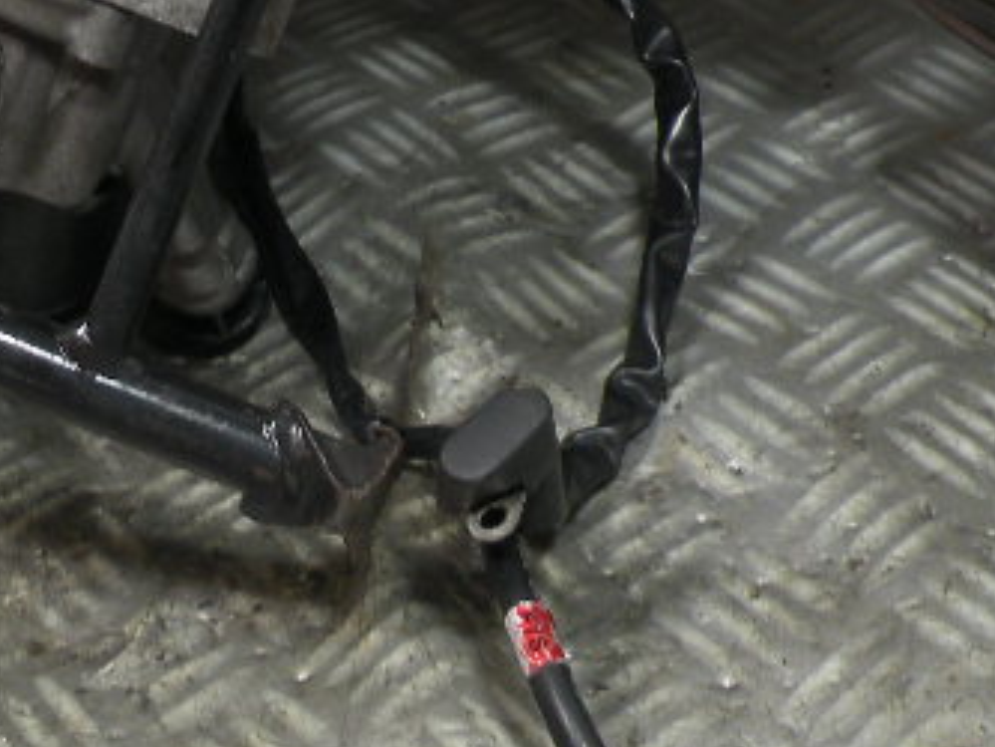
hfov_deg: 23.3
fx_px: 2387
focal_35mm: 83
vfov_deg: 16.2
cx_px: 266
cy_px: -385
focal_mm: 4.7
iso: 74
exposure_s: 1/61.2
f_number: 2.8
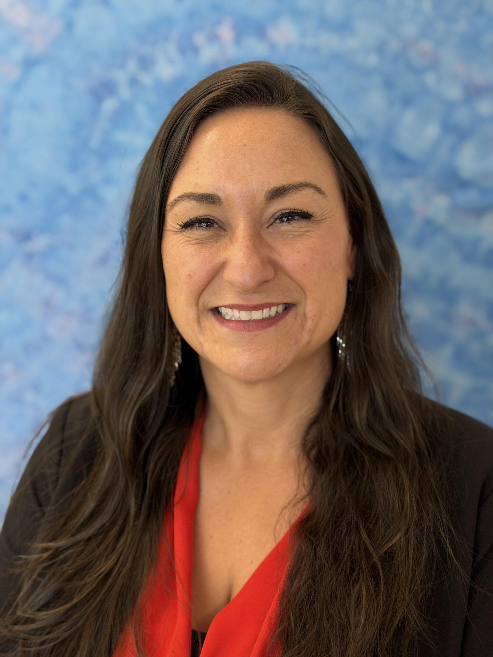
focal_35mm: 48
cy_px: 328
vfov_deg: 39.7
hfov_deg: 30.3
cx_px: 246
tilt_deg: -15.4
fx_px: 911
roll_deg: -1.1
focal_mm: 6.76
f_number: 1.78
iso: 100
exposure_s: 1/68
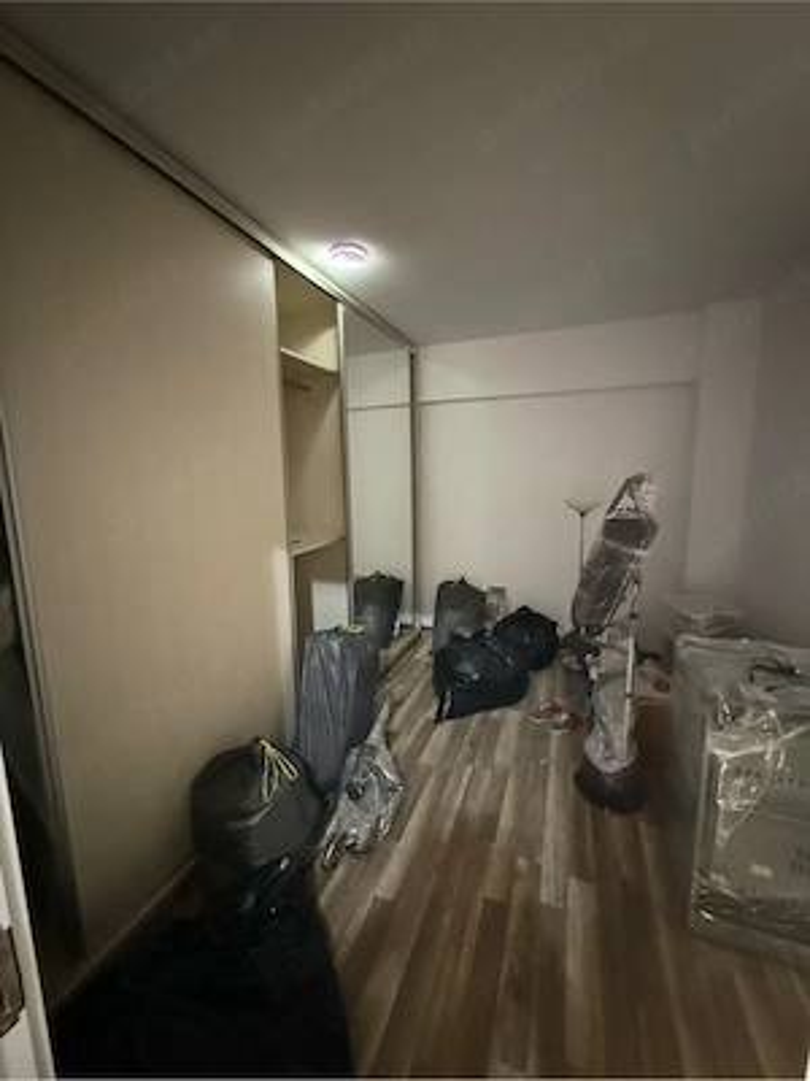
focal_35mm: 14
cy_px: 540
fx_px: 437
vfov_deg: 102.1
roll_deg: +0.3
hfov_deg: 85.7
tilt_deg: -9.0
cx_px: 405
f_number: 2.2
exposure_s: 1/30
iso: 1600
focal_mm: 2.22
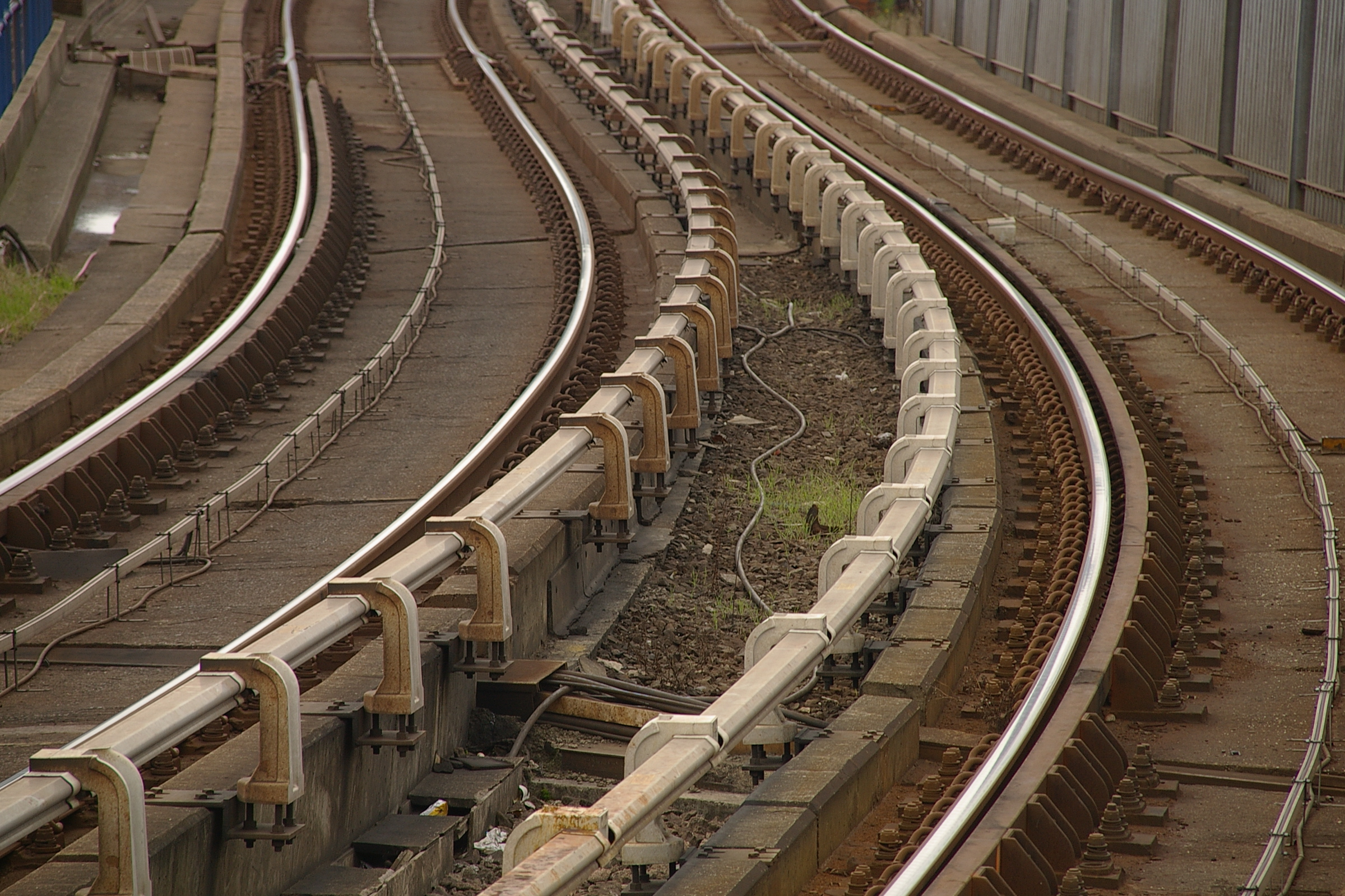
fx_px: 7005
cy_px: 448
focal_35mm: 188
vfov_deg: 7.3
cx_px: 672
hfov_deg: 11.0
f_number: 6.7
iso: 200
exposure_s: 1/250
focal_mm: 125
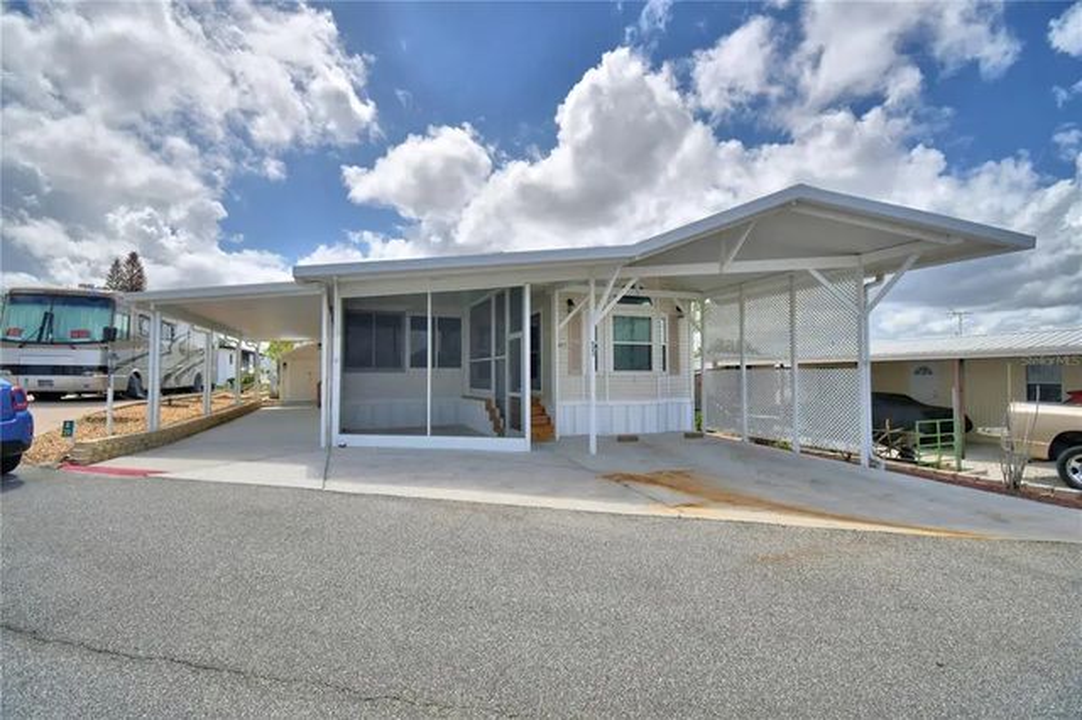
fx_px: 451
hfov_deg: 100.4
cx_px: 541
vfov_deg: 77.3
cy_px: 360
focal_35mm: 15
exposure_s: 1/2000
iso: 100
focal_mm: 10
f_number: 4.5
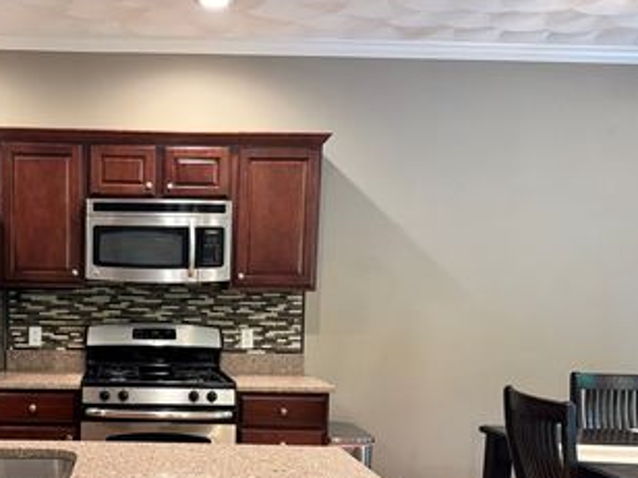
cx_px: 126
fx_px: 719
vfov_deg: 36.3
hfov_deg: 45.4
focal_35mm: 39
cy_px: 334
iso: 500
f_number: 1.78
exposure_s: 1/60
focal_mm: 6.76
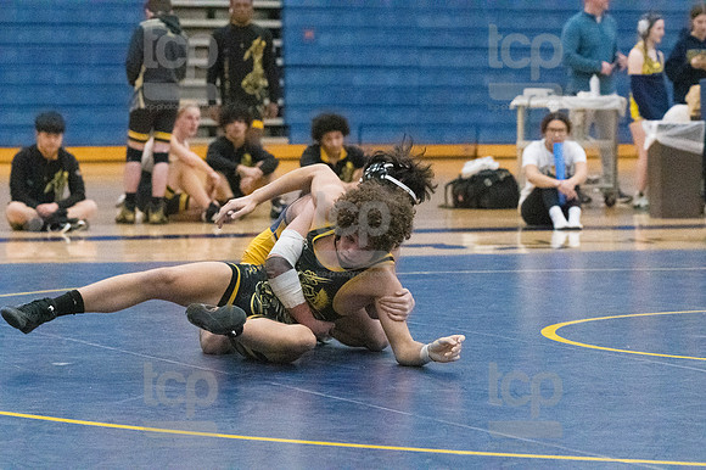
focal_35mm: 165
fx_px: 3234
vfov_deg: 8.3
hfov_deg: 12.5
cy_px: 235
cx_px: 353
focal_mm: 110
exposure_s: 1/1000
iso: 8000
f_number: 4.5
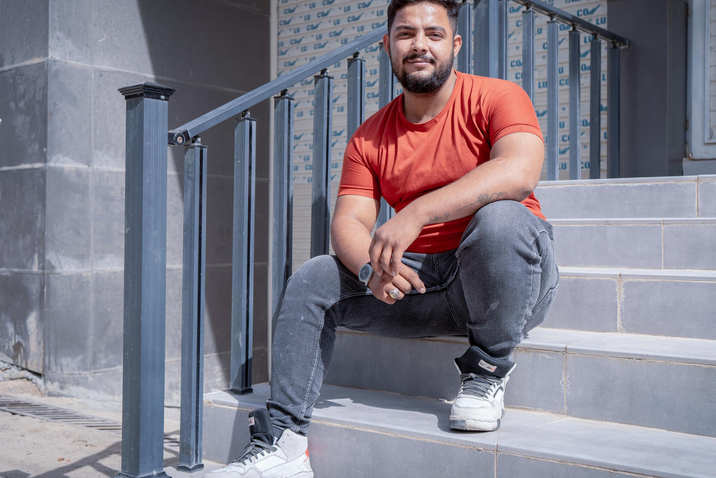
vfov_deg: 31.2
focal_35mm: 43
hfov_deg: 45.4
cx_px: 372
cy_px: 220
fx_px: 855
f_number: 4.5
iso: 100
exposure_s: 1/640
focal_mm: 36
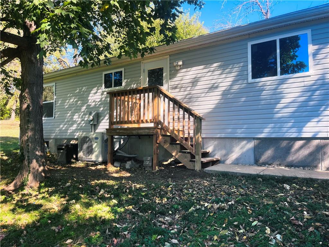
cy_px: 124
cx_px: 164
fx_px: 247
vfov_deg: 53.1
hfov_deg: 67.3
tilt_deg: +4.4
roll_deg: -0.2
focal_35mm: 26
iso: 40
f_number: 1.6
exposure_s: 1/224
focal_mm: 5.1
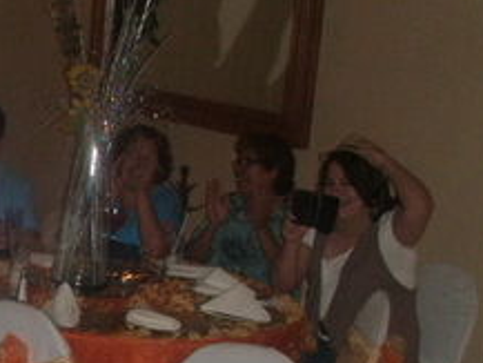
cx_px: -127
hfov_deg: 16.7
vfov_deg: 13.2
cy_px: 232
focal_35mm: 112
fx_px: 1564
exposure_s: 1/30
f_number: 3.5
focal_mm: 6.7
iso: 250
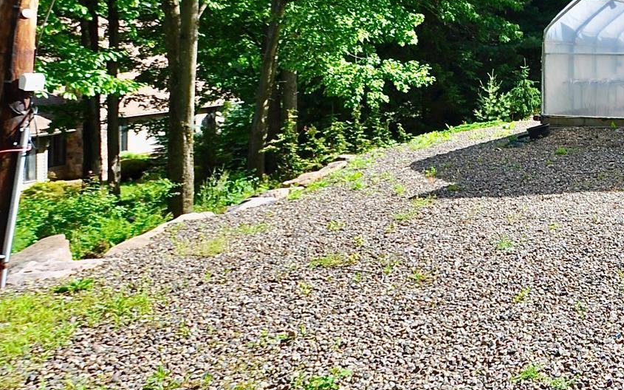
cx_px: 697
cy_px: 43
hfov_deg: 41.3
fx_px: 629
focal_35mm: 37
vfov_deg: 32.8
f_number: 8
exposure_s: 1/200
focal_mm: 10
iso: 200
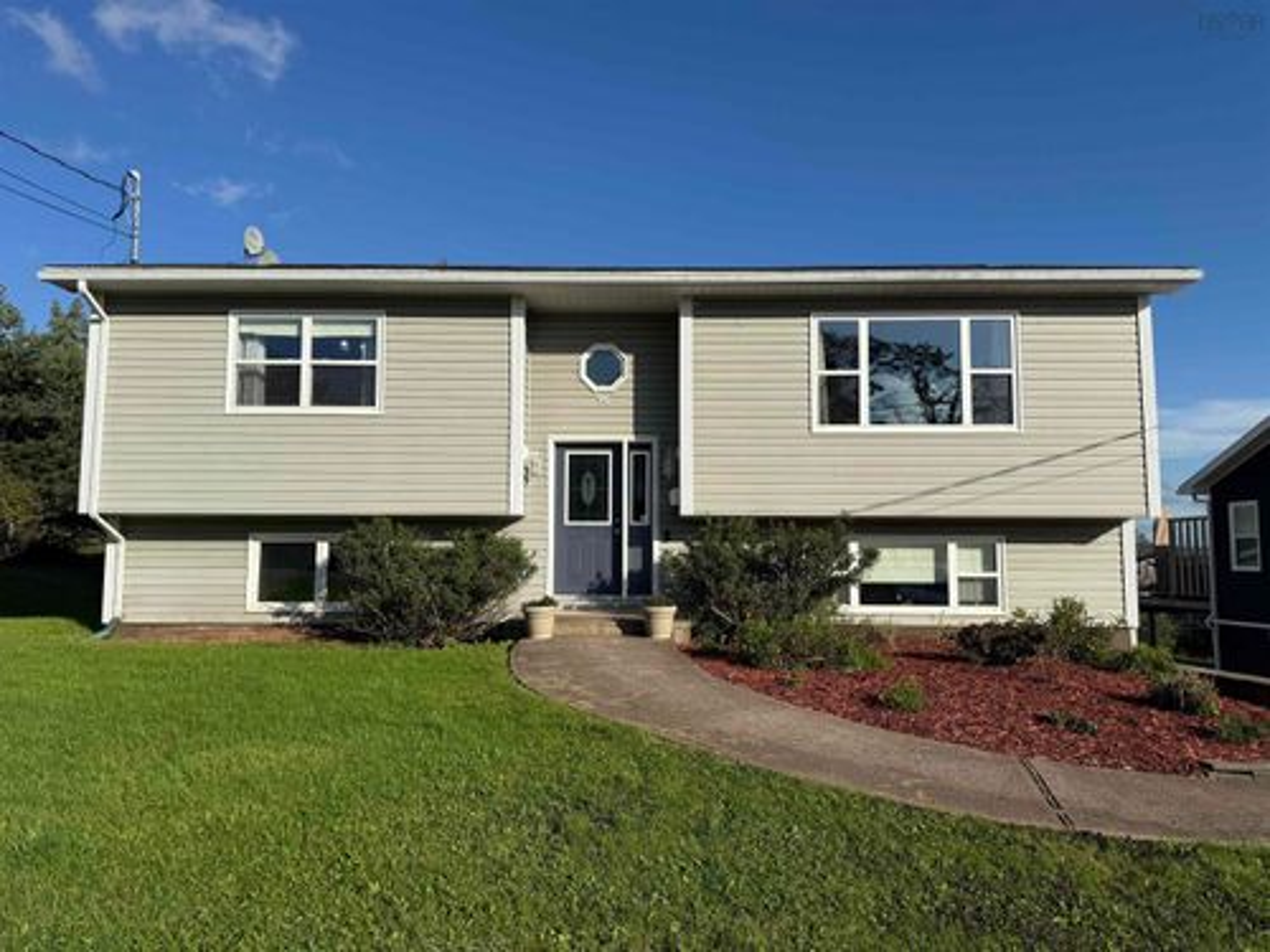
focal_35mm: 24
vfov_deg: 56.8
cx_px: 635
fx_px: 881
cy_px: 476
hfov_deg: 71.6
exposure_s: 1/6711
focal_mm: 6.76
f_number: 1.78
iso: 80
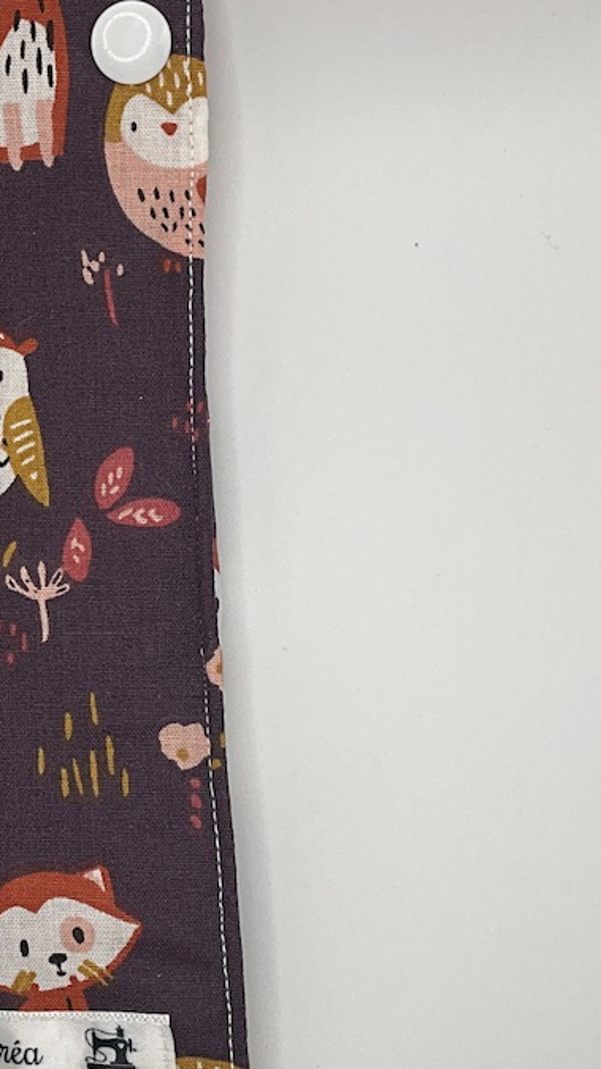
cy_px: 558
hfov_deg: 19.6
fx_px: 1700
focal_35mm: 60
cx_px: 46
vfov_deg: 34.9
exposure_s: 1/303
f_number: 1.8
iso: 25
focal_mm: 3
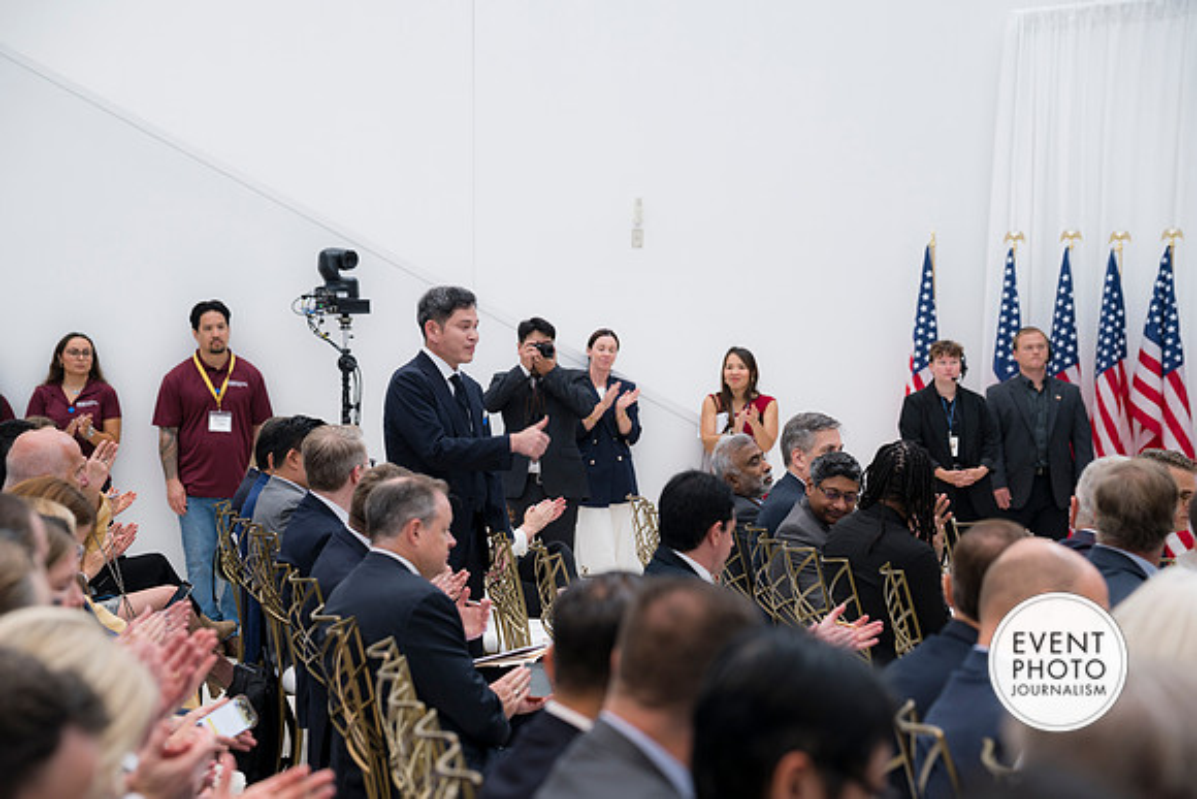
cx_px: 598
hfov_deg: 23.9
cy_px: 400
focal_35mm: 85
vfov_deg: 16.1
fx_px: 2827
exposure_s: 1/160
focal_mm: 85
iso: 140
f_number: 4
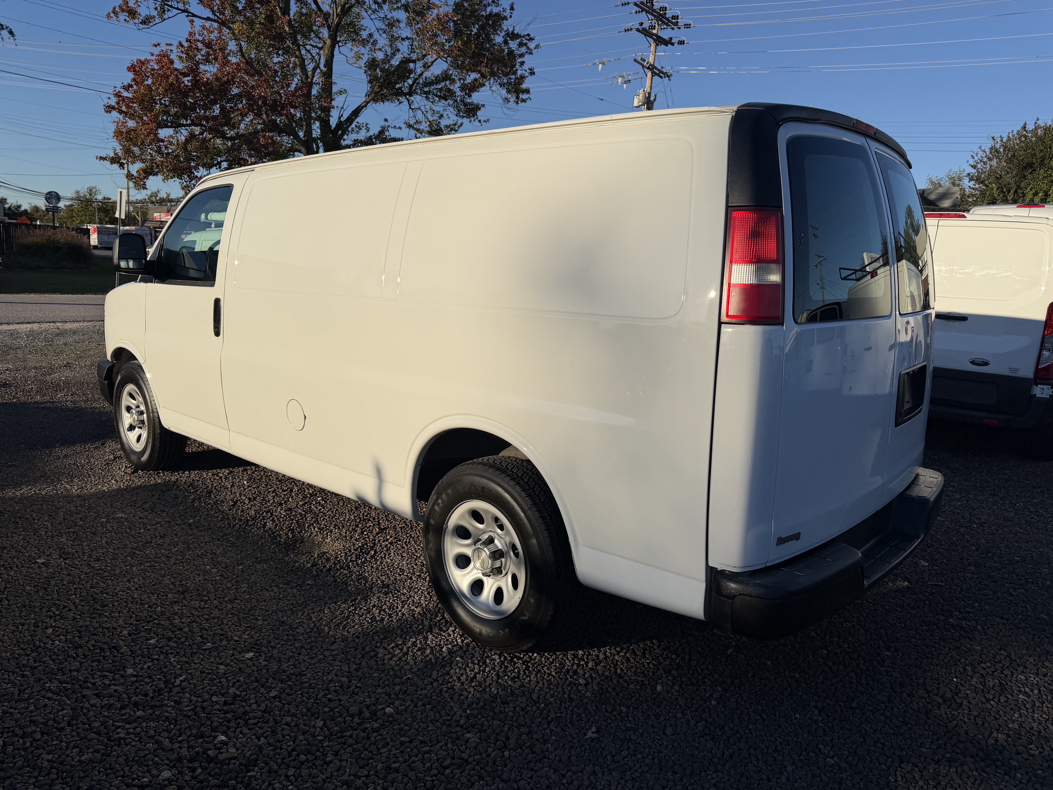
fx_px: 730
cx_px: 526
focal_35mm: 24
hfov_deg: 71.6
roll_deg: -3.4
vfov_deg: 56.8
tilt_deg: -9.9
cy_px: 395
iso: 80
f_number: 1.78
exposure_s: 1/8130
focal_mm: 6.76
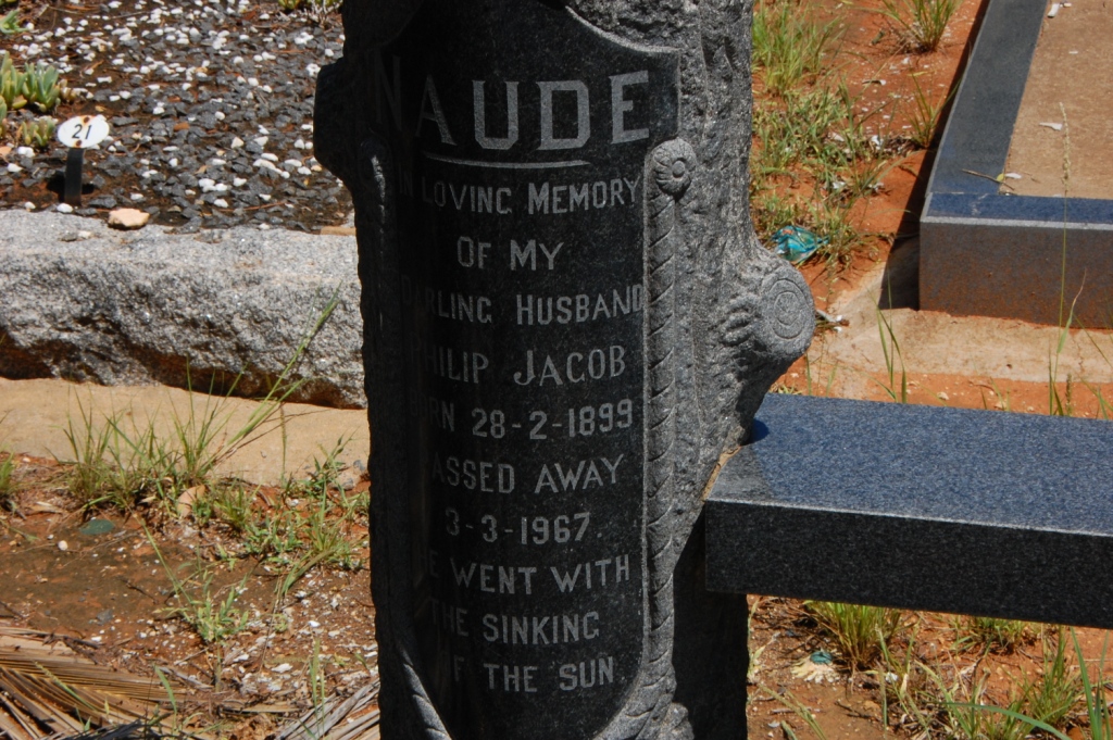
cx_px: 556
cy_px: 370
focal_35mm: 98
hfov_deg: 20.9
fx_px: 3012
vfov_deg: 14.0
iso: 400
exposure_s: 1/200
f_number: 18
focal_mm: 65
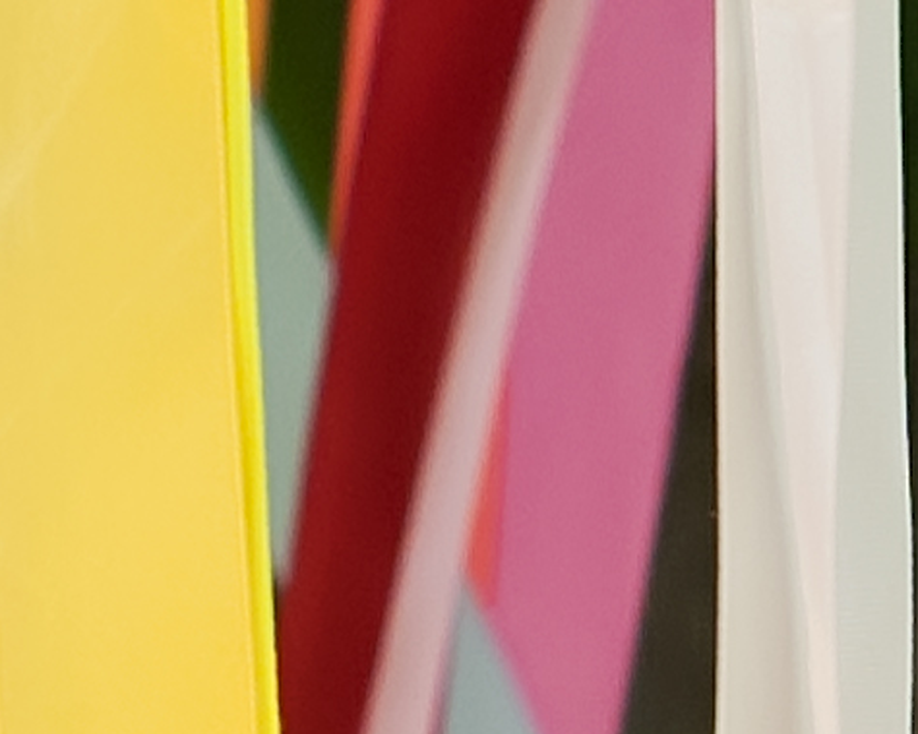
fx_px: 15646
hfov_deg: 3.3
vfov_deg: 2.7
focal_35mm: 576
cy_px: -15
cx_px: 2859
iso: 200
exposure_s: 1/200
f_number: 5.6
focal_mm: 50
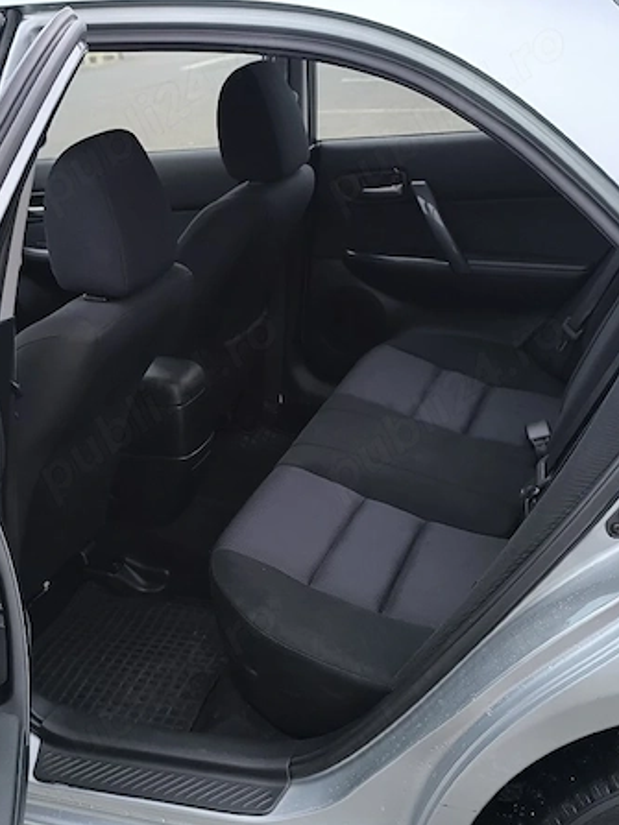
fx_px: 1121
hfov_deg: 30.7
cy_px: 413
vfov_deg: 40.4
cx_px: 231
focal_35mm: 47
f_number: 1.65
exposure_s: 1/526
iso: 50
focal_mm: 6.14
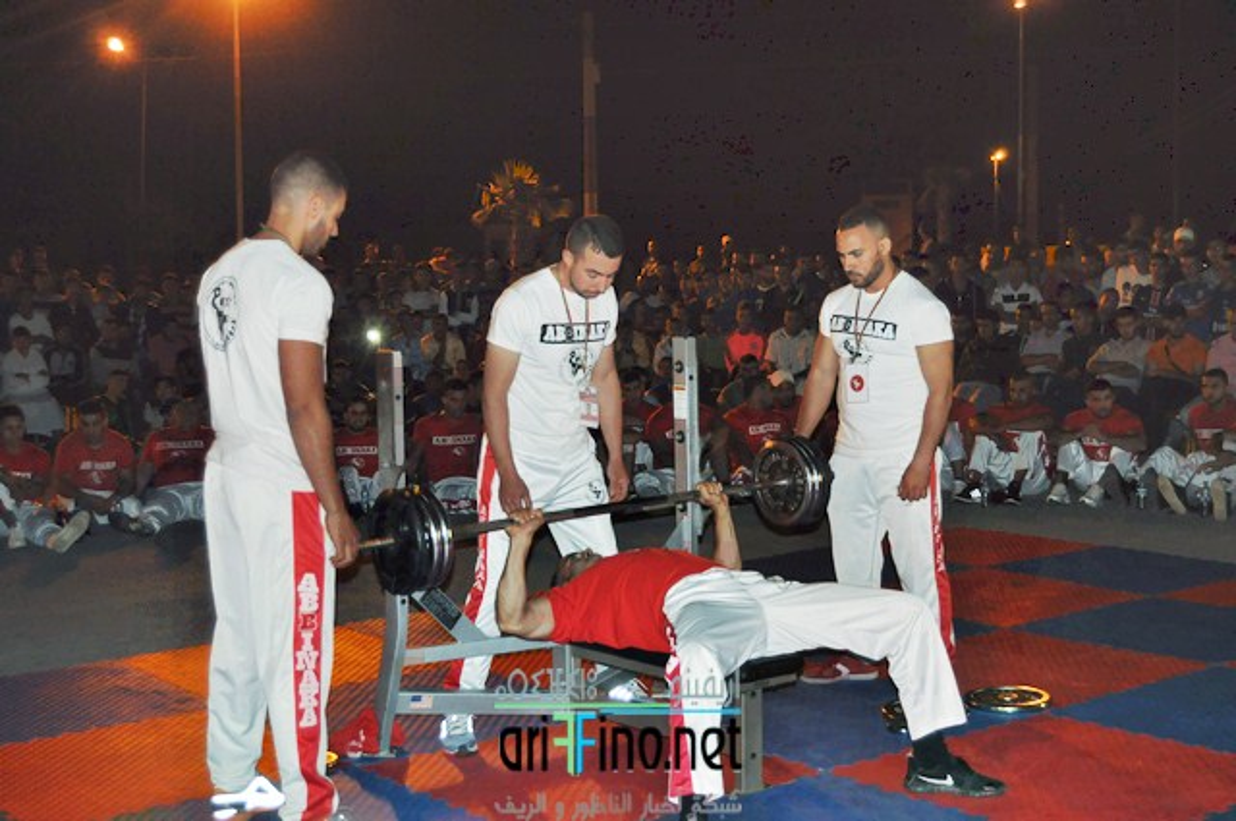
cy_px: 410
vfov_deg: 28.0
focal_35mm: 48
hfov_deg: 41.2
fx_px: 1646
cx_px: 618
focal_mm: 32
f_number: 4.5
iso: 800
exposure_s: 1/60
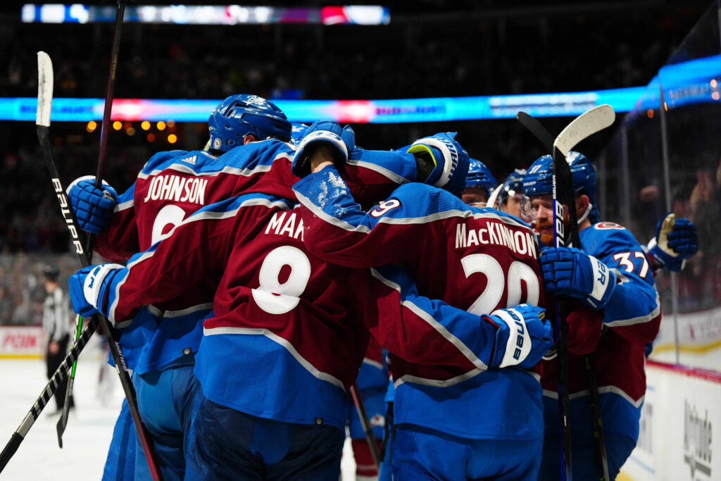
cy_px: 240
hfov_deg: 24.2
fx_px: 1682
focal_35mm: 84
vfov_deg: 16.3
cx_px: 360
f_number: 3.5
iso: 5000
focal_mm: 84
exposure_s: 1/2500
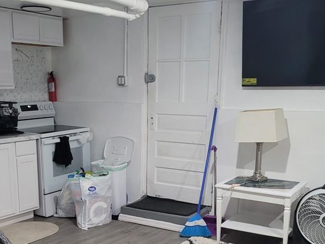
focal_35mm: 48
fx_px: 451
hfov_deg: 39.6
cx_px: 142
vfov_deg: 29.6
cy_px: 195
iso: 320
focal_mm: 5.4
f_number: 1.8
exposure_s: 1/40
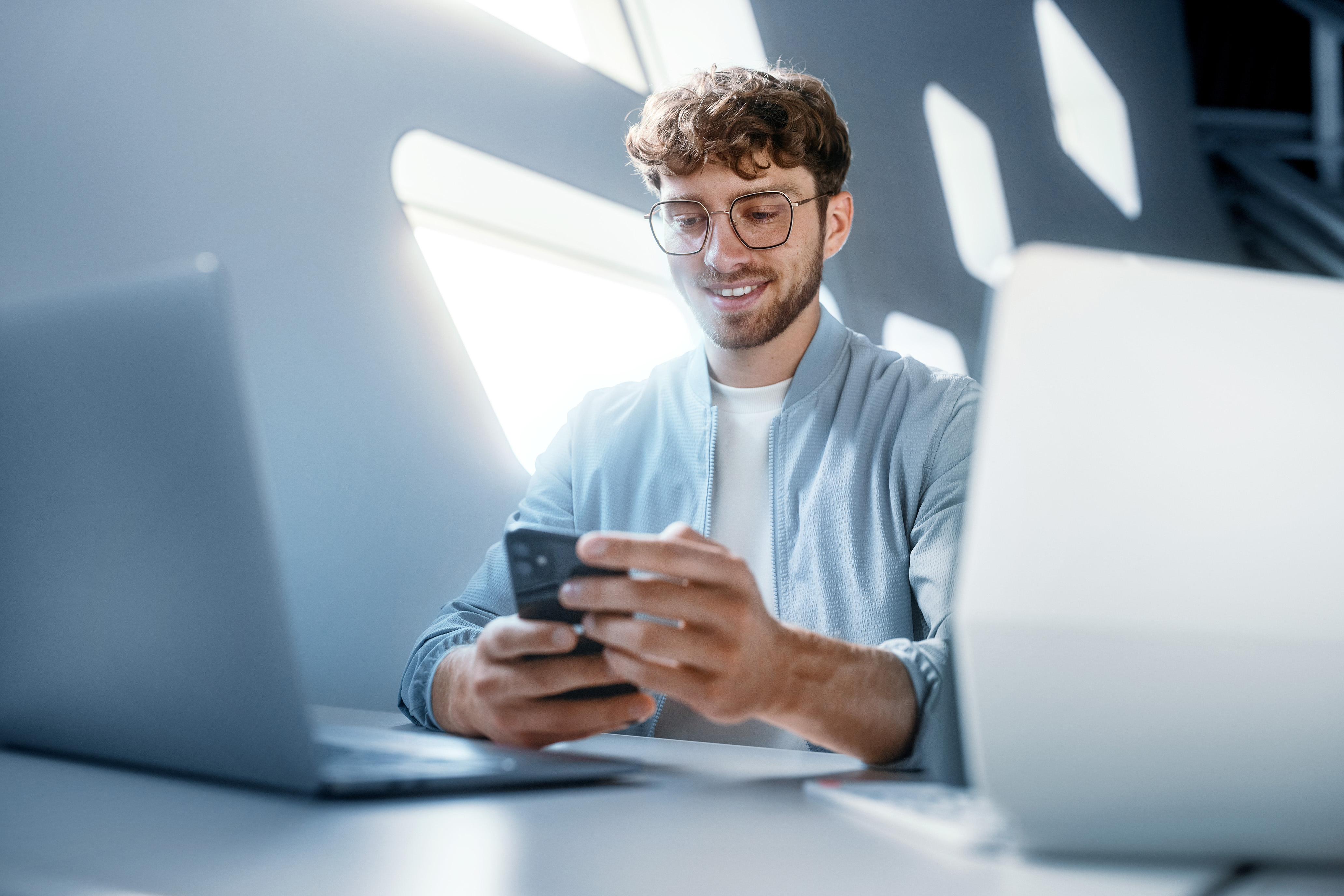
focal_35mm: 35
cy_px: 448
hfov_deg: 54.4
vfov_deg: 37.9
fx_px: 1307
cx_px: 672
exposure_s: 1/250
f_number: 2.8
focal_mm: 35
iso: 250
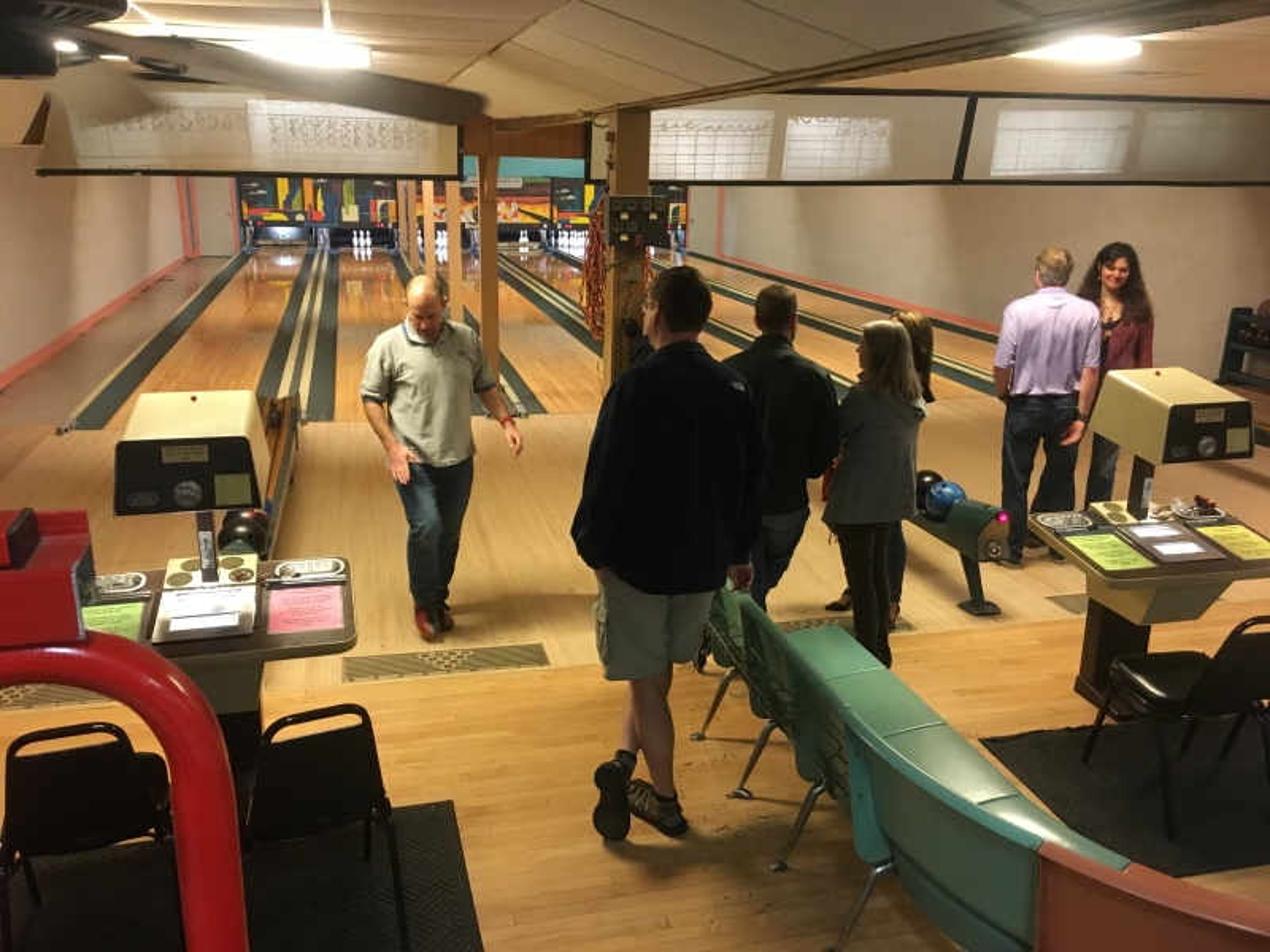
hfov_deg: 61.7
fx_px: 1064
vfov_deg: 48.2
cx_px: 635
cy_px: 476
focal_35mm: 29
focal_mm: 4.15
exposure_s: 1/30
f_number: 2.2
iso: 160
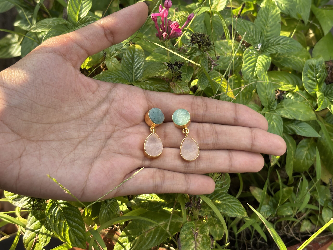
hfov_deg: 36.8
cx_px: 166
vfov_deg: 28.0
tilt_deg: -32.7
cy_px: 125
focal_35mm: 52
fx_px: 500
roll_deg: -8.3
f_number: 1.6
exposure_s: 1/234
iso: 32
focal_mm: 5.96
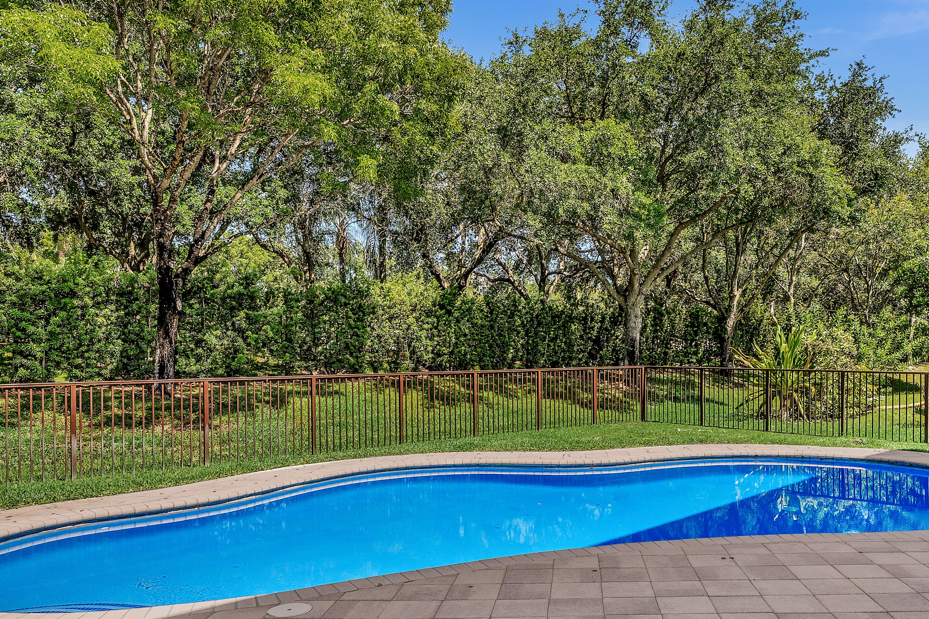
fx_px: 748
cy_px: 357
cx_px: 581
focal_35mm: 29
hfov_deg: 62.8
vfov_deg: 44.8
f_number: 8
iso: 200
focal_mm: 16
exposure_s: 1/250
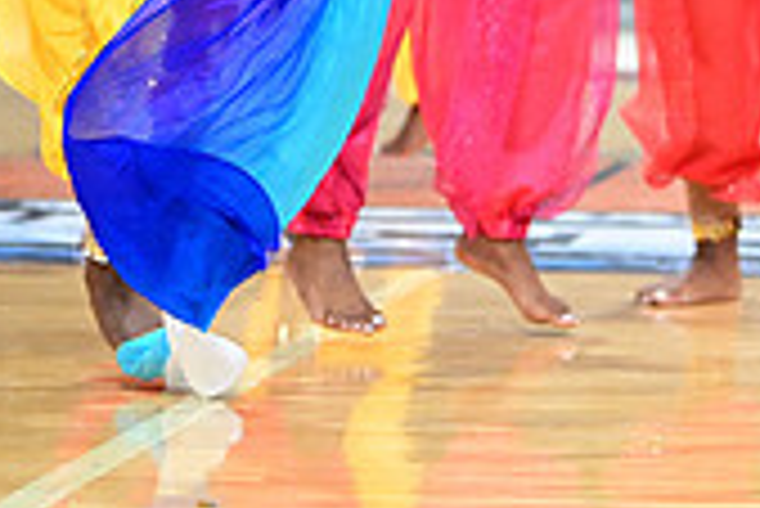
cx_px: 1133
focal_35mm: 240
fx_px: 5071
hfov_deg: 8.4
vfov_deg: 5.7
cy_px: -256
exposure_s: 1/1000
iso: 6400
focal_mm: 70
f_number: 3.2
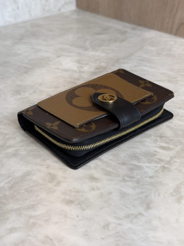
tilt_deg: -30.8
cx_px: 92
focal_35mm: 48
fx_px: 340
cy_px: 123
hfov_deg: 30.3
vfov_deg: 39.7
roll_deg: +1.8
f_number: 1.78
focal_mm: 6.76
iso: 80
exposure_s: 1/120
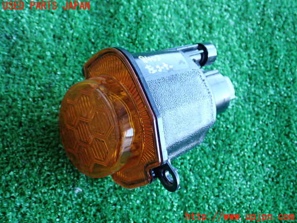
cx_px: 148
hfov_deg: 43.9
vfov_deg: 33.6
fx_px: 369
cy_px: 112
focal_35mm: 43
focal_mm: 7.86
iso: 320
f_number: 2.9
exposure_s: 1/40
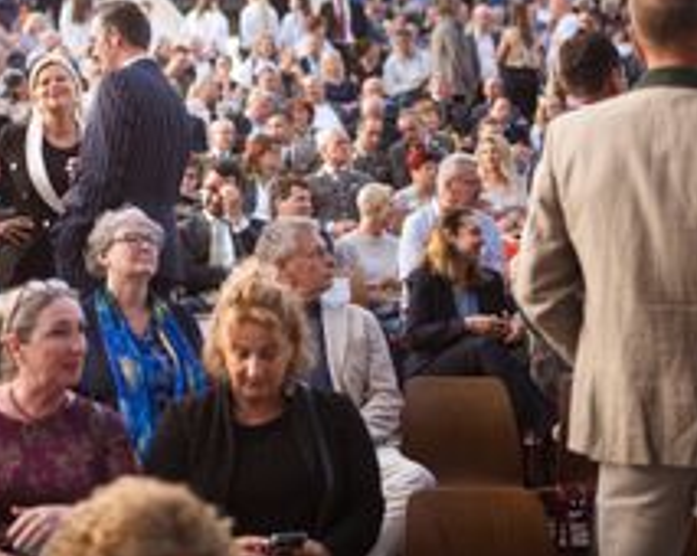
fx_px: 1628
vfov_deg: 19.0
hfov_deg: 23.7
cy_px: 28
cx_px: 124
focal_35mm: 79
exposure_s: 1/640
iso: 50
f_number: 1.4
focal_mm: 35
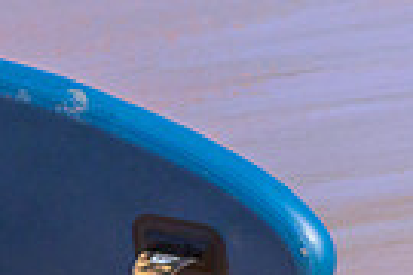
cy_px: 45
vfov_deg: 0.6
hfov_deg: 0.9
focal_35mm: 2193
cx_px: -227
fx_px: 25157
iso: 1600
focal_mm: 450
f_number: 11
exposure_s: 1/2000
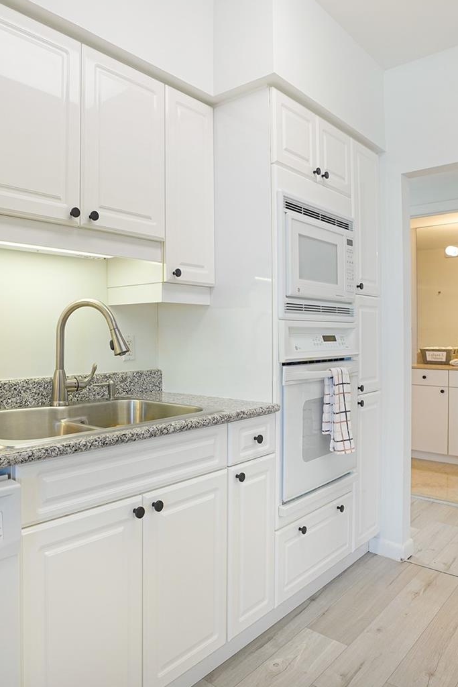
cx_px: 149
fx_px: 477
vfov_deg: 71.5
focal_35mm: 25
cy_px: 331
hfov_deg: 50.3
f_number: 4.5
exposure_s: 1/100
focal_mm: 16
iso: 500
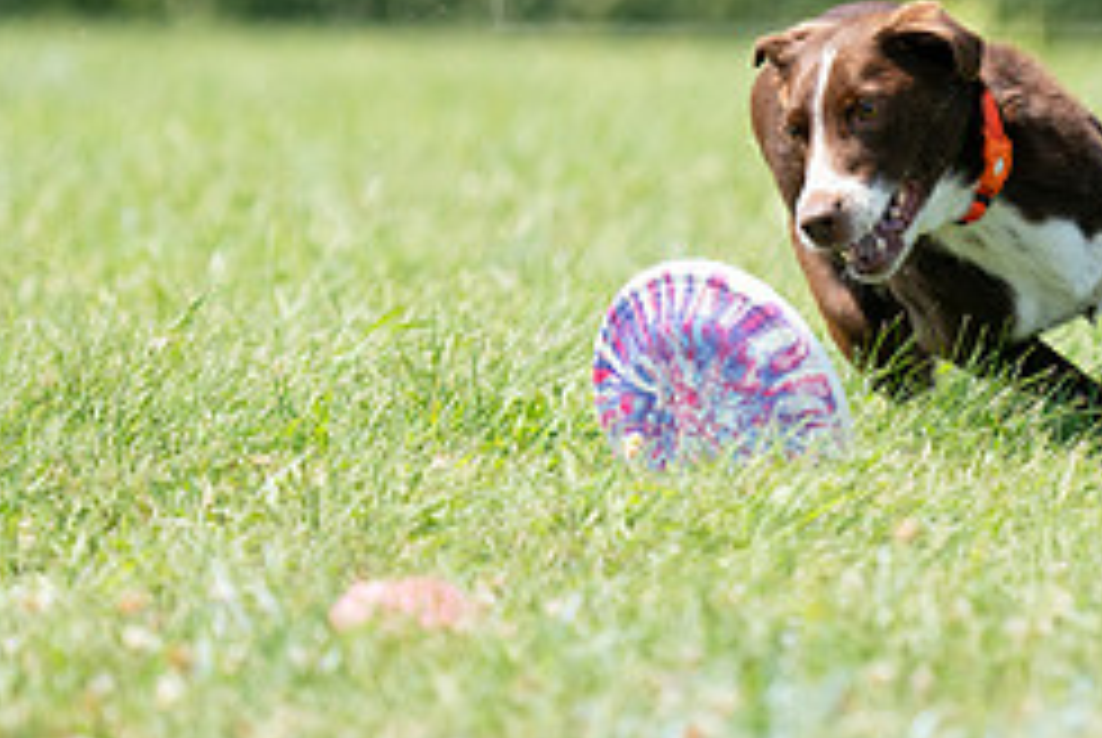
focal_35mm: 870
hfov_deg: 2.4
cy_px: -38
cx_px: 922
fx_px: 26663
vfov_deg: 1.6
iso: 2000
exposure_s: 1/4000
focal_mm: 368
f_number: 6.3
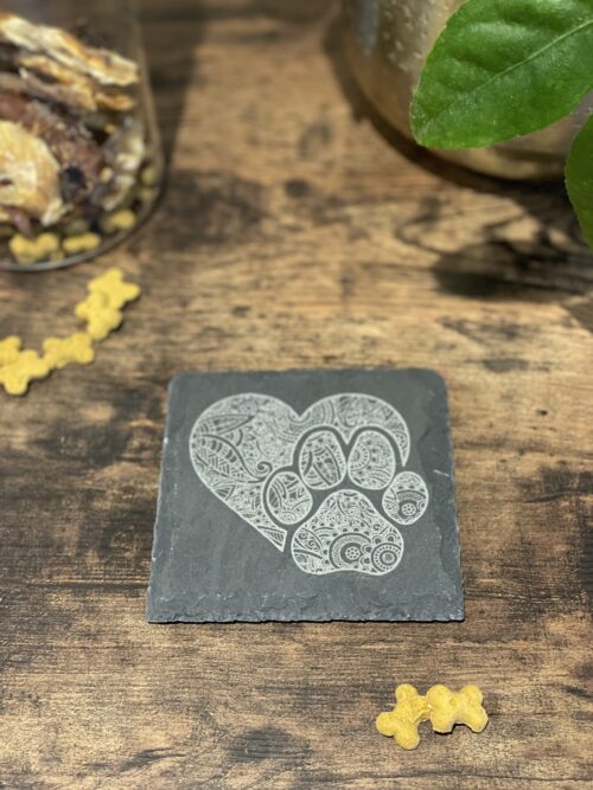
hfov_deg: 28.0
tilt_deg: -53.0
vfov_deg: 36.8
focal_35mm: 52
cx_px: 296
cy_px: 395
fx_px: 1188
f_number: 2
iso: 320
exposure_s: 1/33
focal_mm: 6
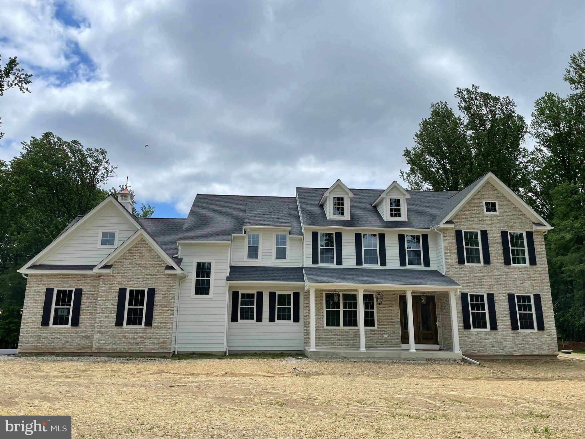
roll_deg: -0.6
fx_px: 439
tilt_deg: +13.6
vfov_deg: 53.1
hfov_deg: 67.3
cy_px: 220
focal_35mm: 26
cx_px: 292
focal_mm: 4.2
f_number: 1.6
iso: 32
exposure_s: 1/6897
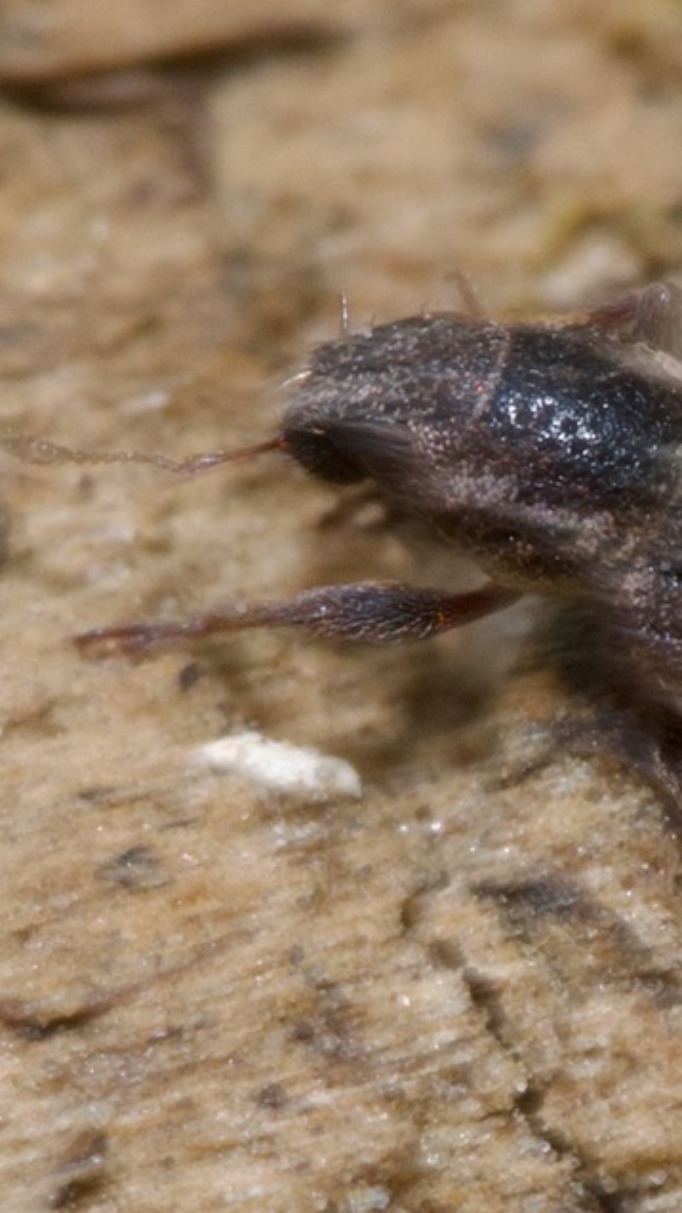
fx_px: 8004
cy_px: 607
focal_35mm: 249
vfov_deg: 8.7
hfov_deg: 4.9
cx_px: 733
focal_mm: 105
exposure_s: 1/60
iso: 250
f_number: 29
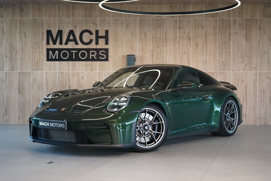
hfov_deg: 32.4
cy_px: 90
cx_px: 136
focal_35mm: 62
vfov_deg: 21.9
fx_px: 467
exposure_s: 1/160
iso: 4000
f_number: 5.6
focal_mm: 62
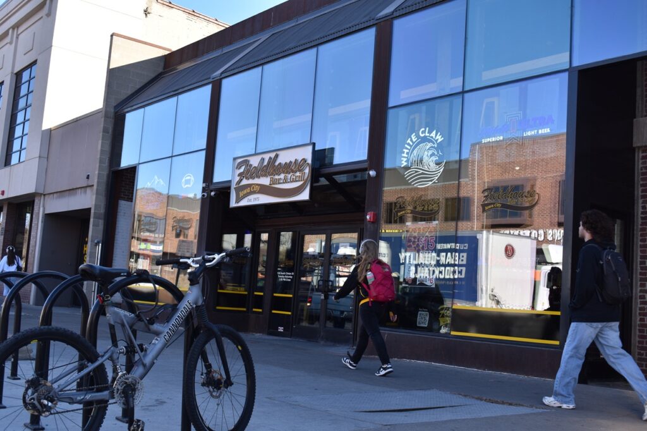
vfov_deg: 33.0
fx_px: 728
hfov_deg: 47.9
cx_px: 324
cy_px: 216
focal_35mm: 40
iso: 200
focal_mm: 27
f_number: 5.6
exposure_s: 1/250
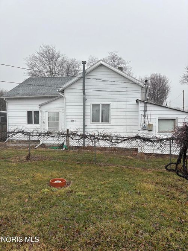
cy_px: 126
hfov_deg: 53.0
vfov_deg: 67.3
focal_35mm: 26
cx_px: 94
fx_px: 188
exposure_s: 1/694
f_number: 1.6
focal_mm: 5.96
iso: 50
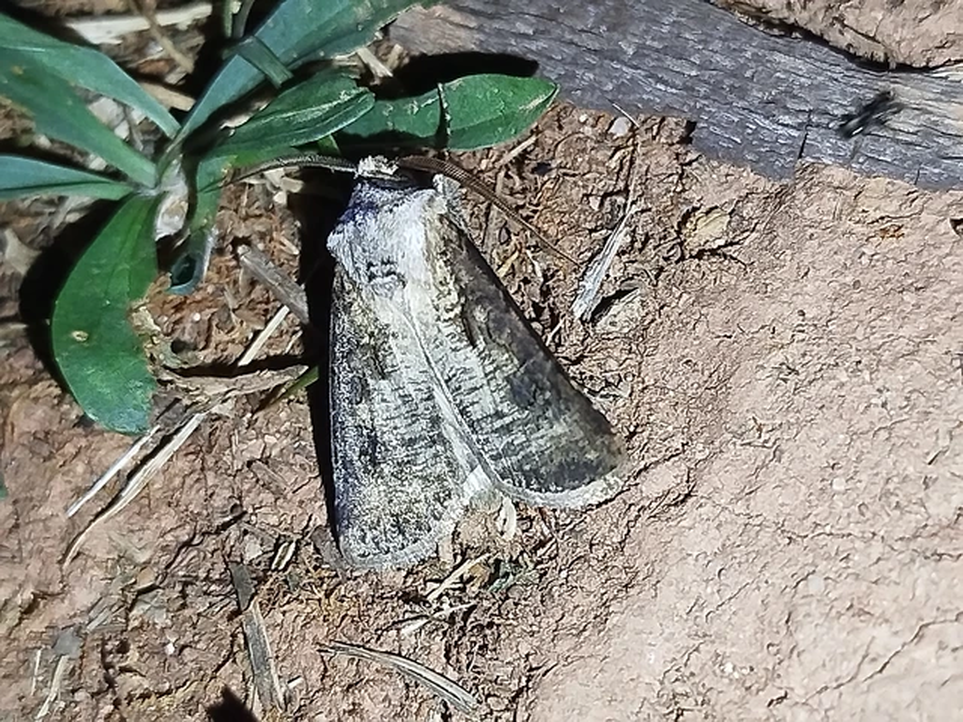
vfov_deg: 19.4
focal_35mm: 76
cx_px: 482
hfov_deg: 25.7
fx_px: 2114
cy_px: 361
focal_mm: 5.31
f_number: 1.7
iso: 200
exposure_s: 1/33
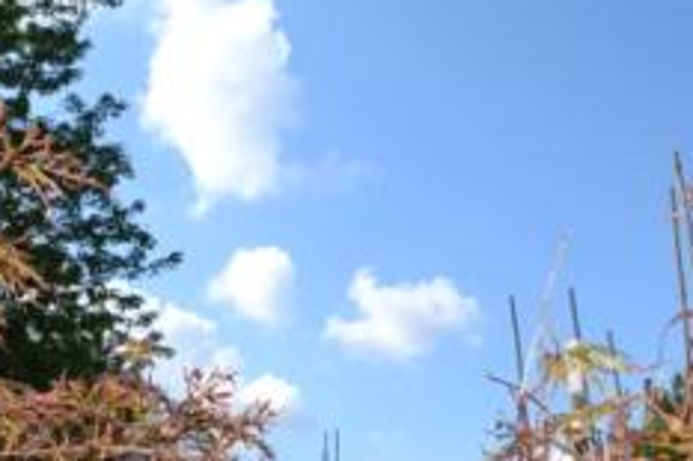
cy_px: 335
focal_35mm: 52
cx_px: 244
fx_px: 1000
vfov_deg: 25.7
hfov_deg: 37.9
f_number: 9
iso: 100
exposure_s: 1/200
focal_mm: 18
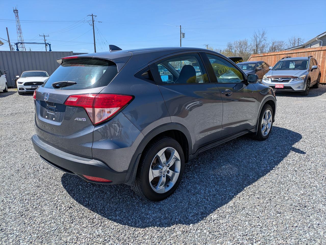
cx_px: 163
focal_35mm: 25
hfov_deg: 69.4
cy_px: 122
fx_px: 236
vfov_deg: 54.9
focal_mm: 5.43
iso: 44
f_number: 1.89
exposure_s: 1/1653
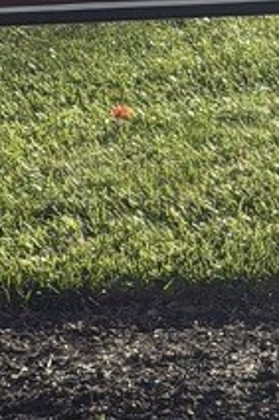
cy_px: -176
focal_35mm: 241
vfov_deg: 8.4
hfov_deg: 5.7
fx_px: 2806
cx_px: 93
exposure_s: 1/4329
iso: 64
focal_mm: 6.76
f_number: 1.78
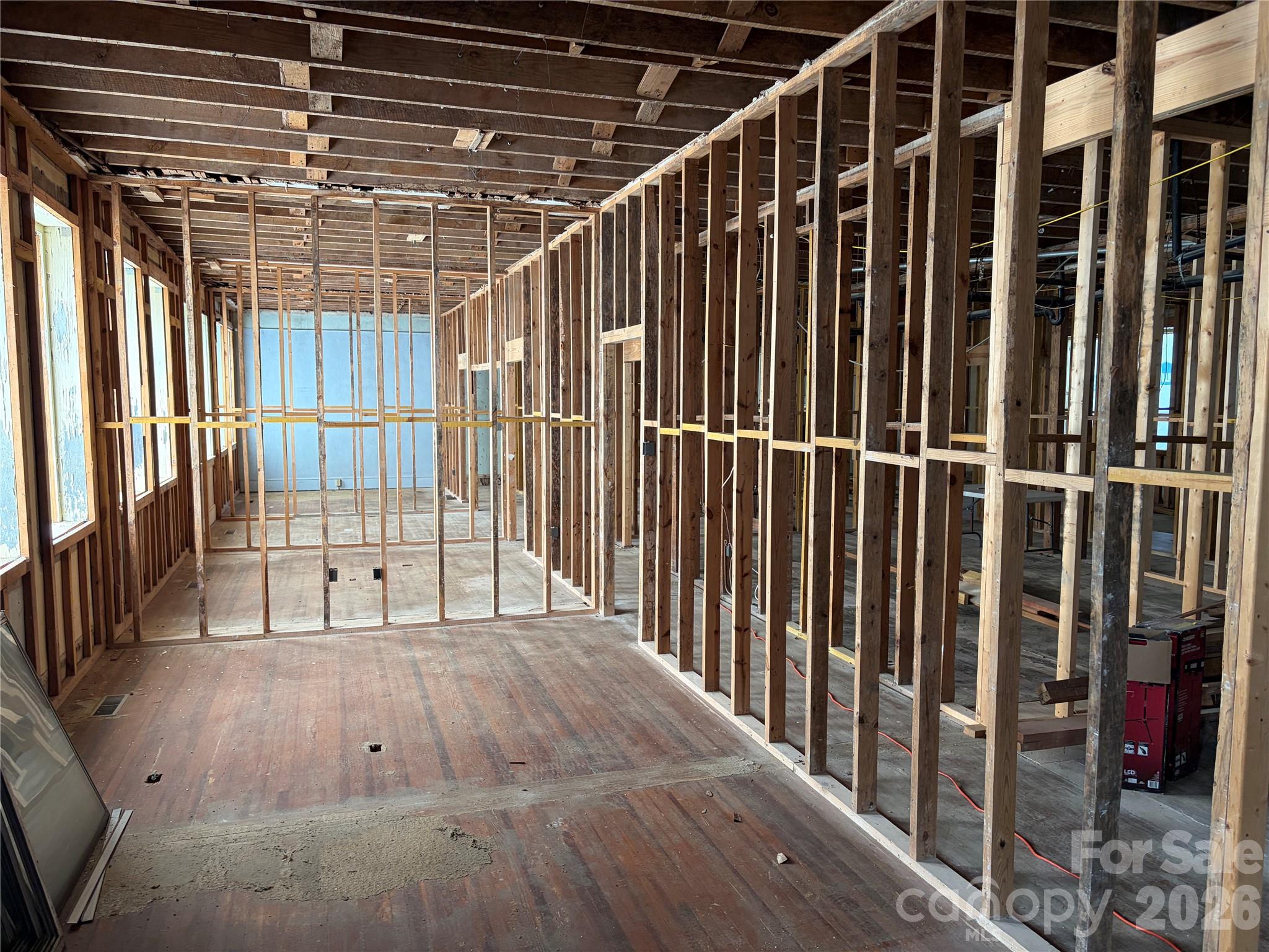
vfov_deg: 53.1
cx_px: 634
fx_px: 953
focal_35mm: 26
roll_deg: +0.2
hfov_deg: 67.3
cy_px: 476
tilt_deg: -4.7
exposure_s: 1/102
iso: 125
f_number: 1.6
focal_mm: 5.96
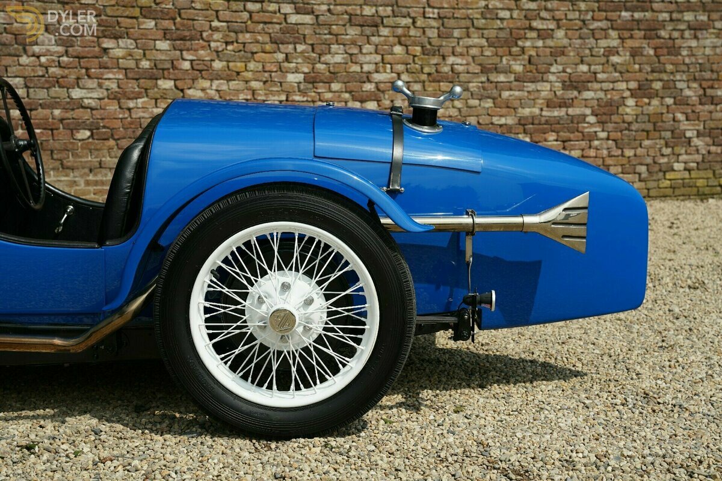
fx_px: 1211
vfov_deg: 22.5
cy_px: 240
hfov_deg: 33.2
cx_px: 361
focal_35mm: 60
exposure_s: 1/320
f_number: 6.3
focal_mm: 60.4
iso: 100
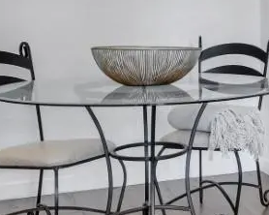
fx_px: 652
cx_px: 324
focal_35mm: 82
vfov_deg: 18.5
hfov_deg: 21.6
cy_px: 31
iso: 400
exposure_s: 1/15
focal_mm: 15
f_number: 8
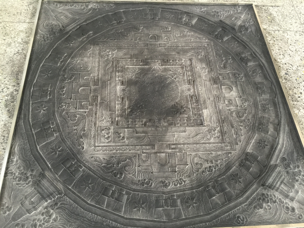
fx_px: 255
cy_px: 114
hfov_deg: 61.7
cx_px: 152
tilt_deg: -59.7
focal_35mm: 29
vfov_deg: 48.2
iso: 125
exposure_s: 1/17
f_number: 2.2
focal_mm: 4.15
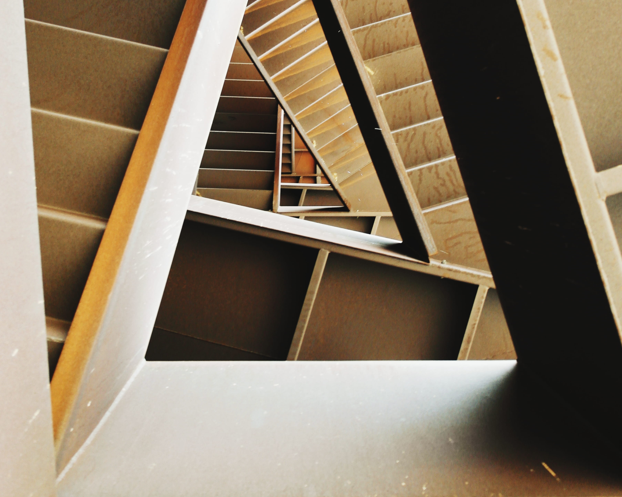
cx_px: 312
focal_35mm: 47
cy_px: 146
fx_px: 865
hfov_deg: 39.5
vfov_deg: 31.7
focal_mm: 22
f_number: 3.5
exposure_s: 1/40
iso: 400
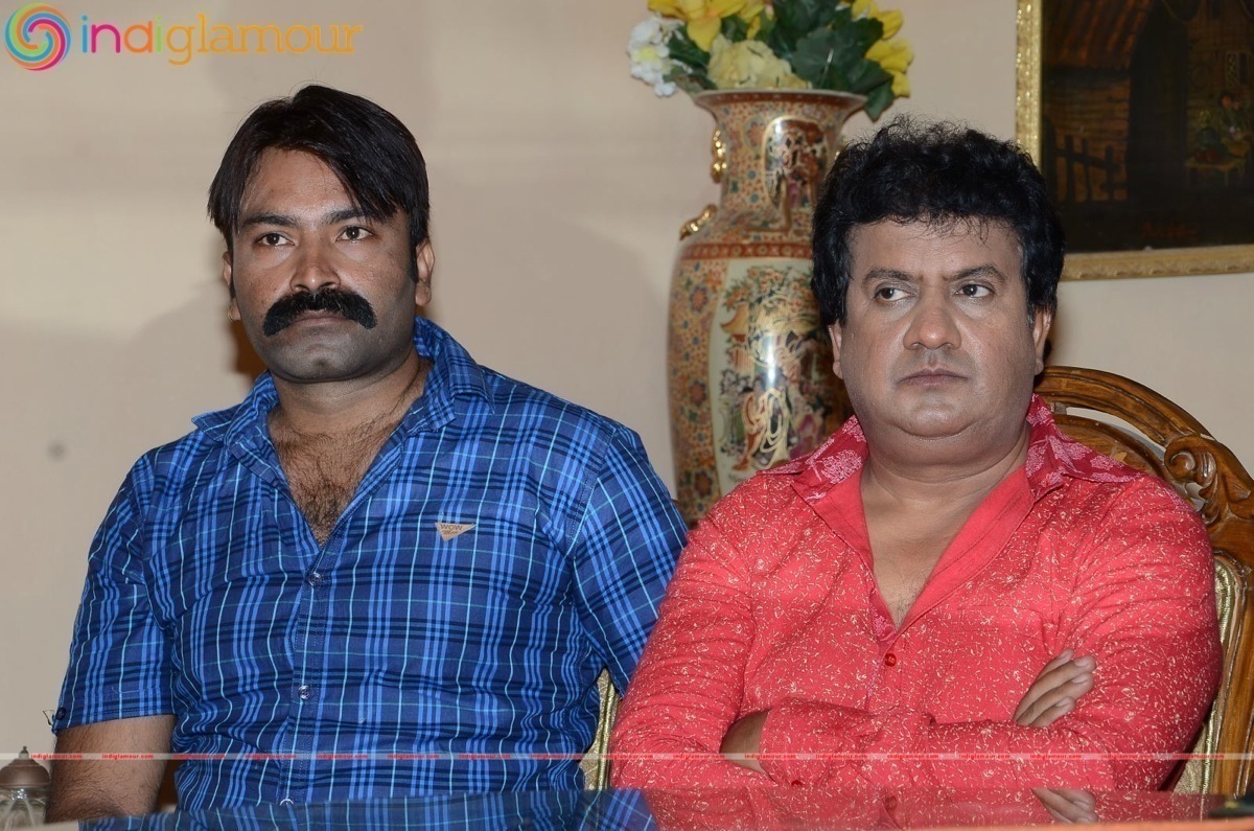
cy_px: 416
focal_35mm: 128
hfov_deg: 16.1
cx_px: 627
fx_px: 4432
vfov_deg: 10.7
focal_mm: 85
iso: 250
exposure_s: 1/125
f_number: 7.1
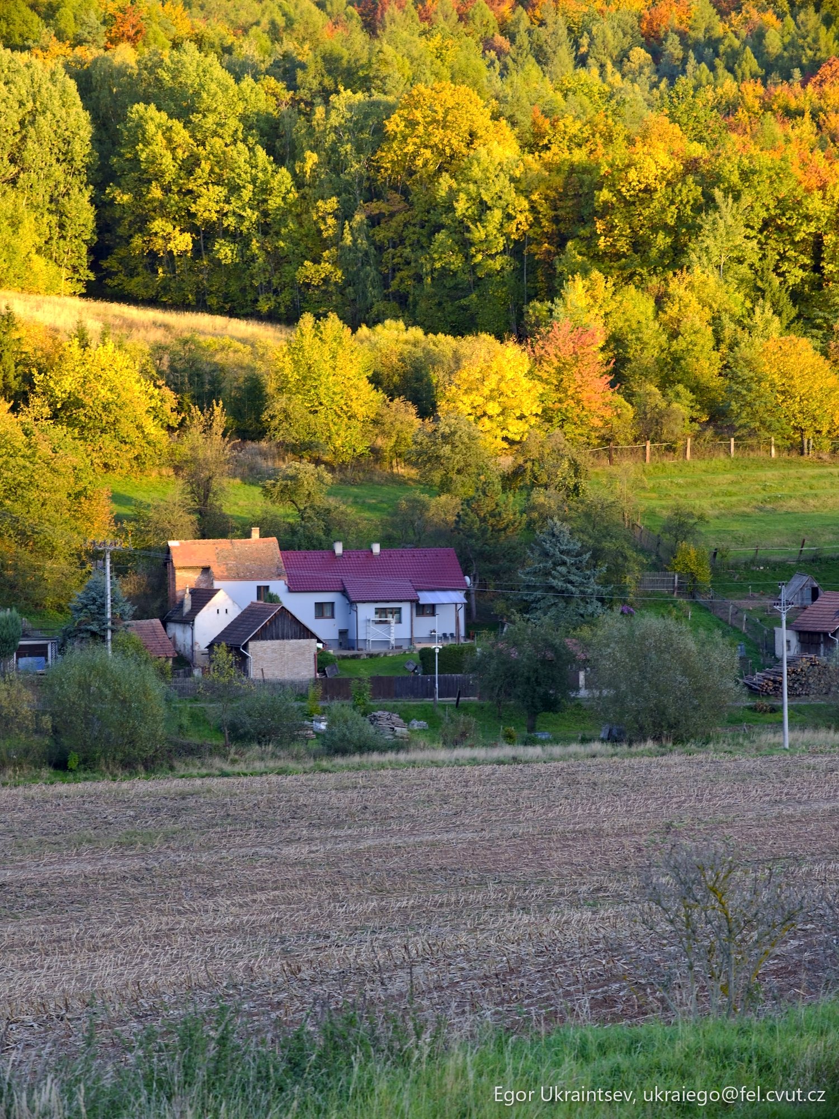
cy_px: 560
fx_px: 5106
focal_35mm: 158
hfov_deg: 9.4
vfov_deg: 12.5
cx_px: 420
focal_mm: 200
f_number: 11
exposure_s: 1/6.5
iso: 100
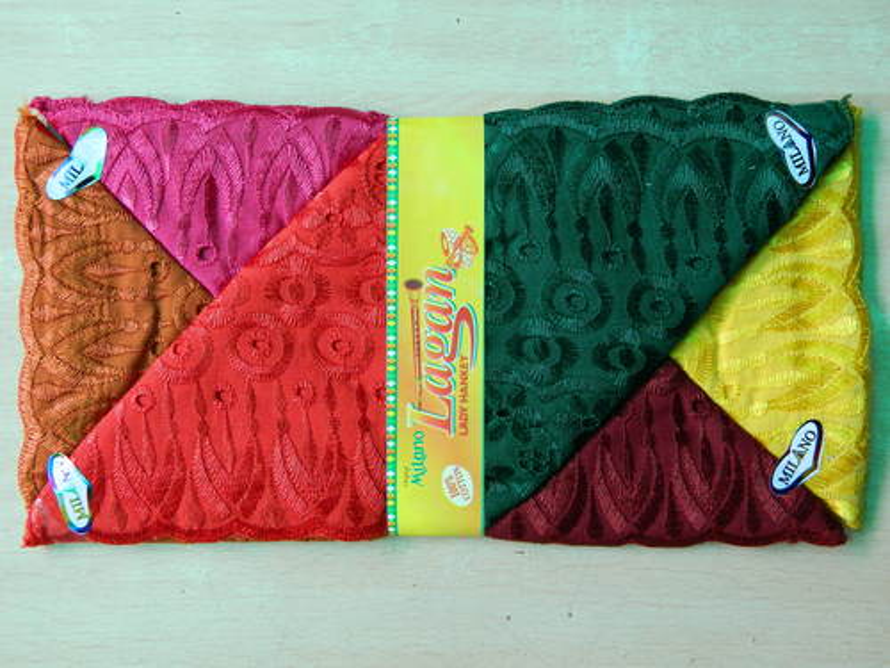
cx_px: 445
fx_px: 1054
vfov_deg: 35.1
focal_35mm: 41
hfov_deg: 45.8
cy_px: 334
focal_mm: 7.3
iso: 140
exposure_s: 1/40
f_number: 3.5
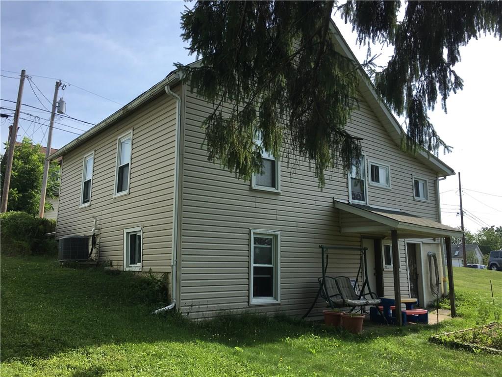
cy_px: 188
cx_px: 251
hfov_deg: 61.7
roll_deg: -0.2
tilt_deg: +8.5
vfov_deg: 48.2
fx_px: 421
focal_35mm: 29
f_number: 2.2
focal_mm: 4.15
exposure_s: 1/1241
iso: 25
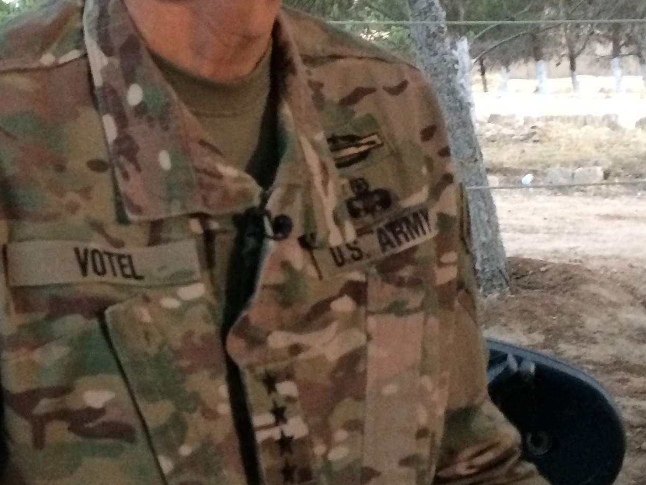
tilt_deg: -6.6
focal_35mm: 77
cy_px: 192
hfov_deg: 25.1
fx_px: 1437
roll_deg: +1.0
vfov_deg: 19.1
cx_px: 173
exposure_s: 1/20
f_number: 2.2
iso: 320
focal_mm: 4.15
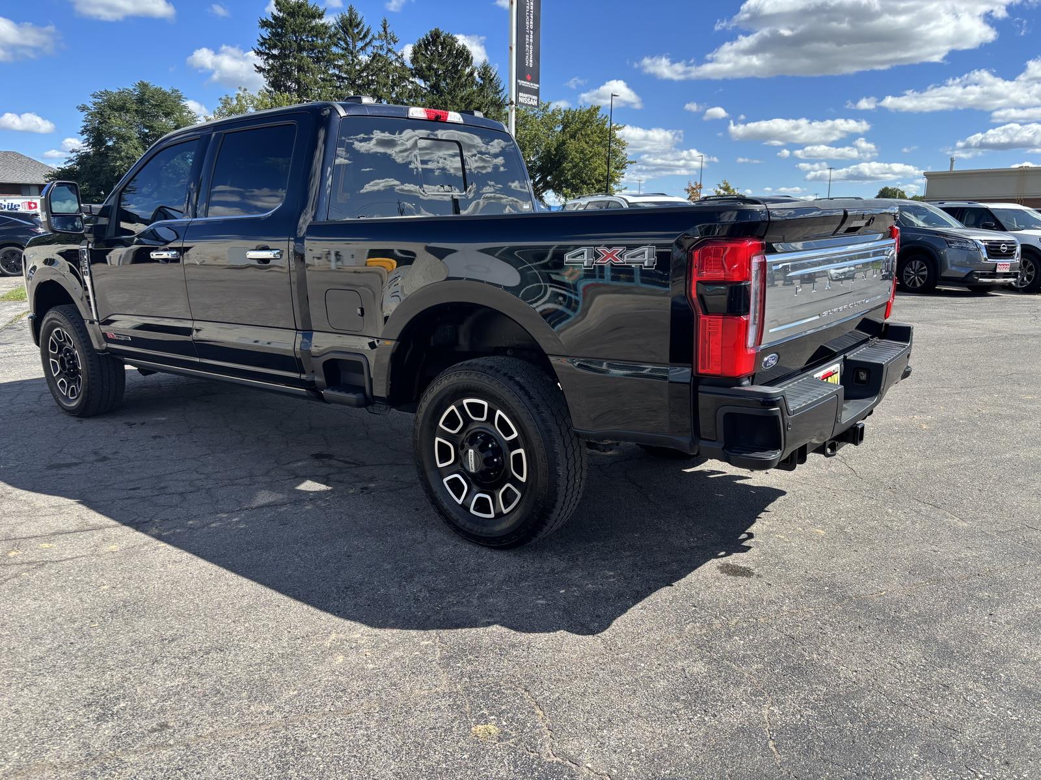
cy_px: 390
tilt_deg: -11.6
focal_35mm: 26
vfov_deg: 53.1
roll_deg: -0.8
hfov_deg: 67.3
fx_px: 782
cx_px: 520
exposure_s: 1/1590
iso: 50
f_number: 1.6
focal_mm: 5.96
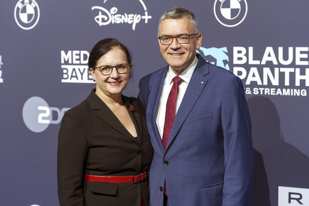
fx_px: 695
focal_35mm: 81
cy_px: 103
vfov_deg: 16.8
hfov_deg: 25.1
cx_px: 154
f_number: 4
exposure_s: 1/200
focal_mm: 81
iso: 800
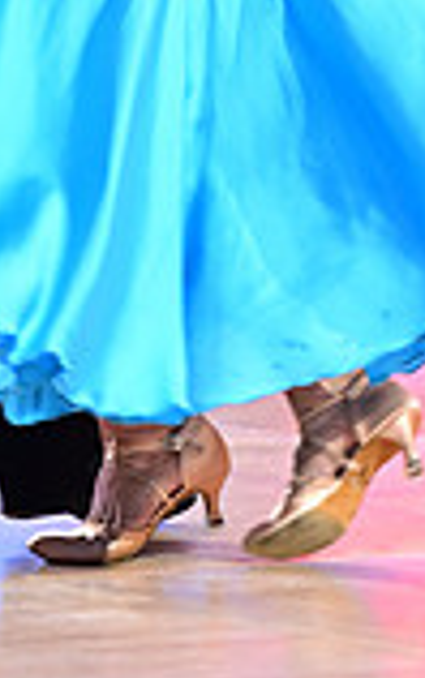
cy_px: -202
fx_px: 9693
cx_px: 99
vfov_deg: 4.0
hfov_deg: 2.5
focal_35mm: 524
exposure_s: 1/320
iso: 1600
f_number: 2.8
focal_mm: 140
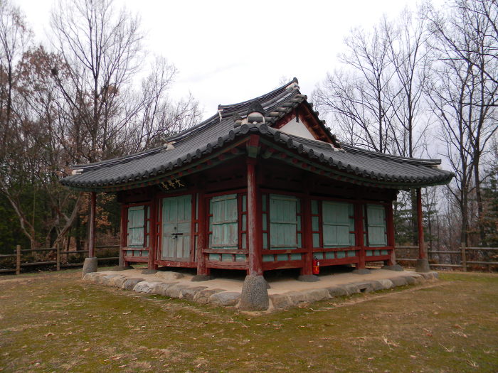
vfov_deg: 49.7
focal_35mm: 28
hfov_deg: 63.4
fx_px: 403
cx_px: 249
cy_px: 186
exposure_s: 1/18.3
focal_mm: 5
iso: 80
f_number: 3.5
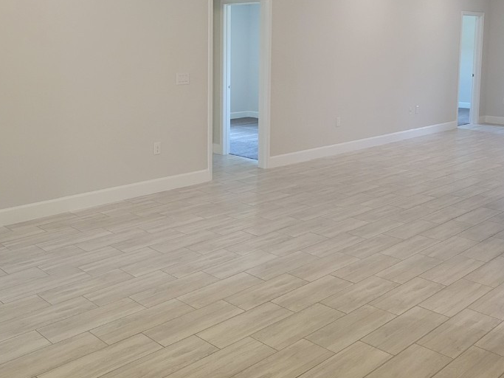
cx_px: 202
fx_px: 568
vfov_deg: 36.2
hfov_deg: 47.6
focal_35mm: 39
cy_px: 109
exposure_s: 1/120
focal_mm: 5.4
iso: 250
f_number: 1.8
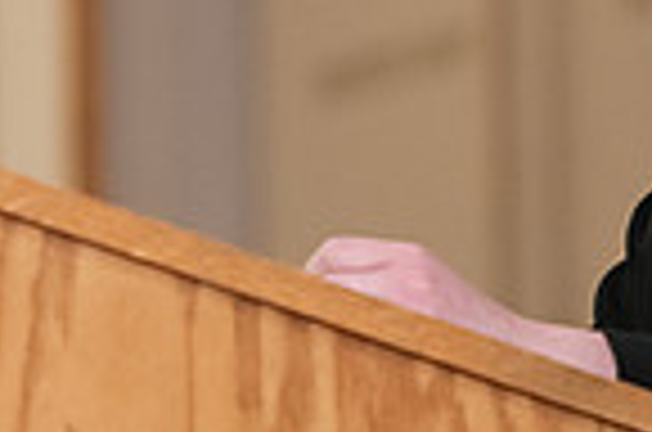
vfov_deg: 2.3
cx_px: 531
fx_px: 10518
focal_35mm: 582
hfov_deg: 3.5
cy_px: -74
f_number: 3.2
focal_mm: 145
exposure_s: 1/200
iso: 2500
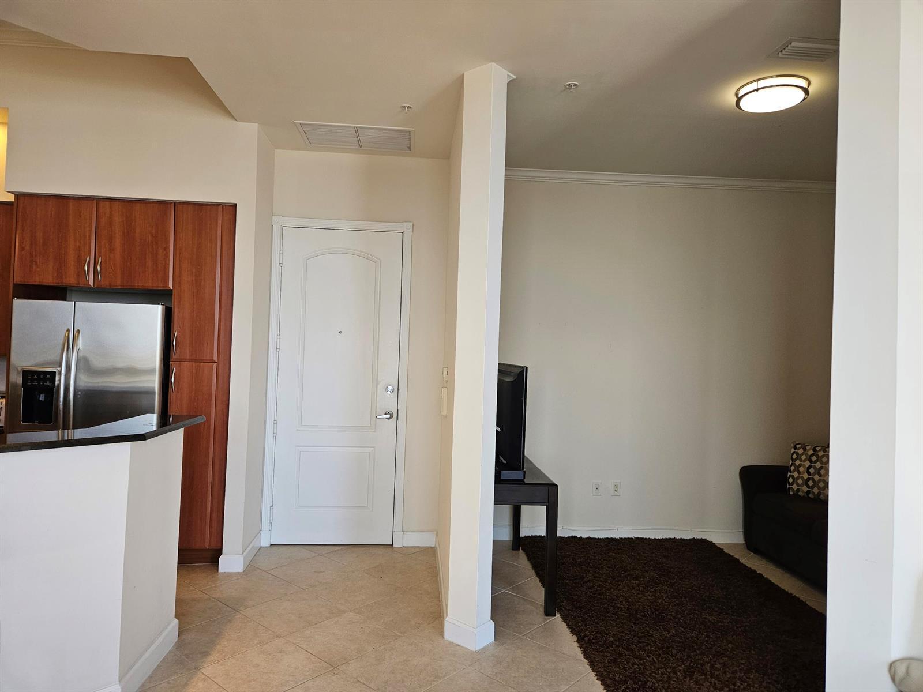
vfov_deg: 58.9
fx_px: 613
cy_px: 346
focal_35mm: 23
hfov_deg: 73.9
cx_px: 462
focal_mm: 5.4
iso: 160
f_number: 1.8
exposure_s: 1/207
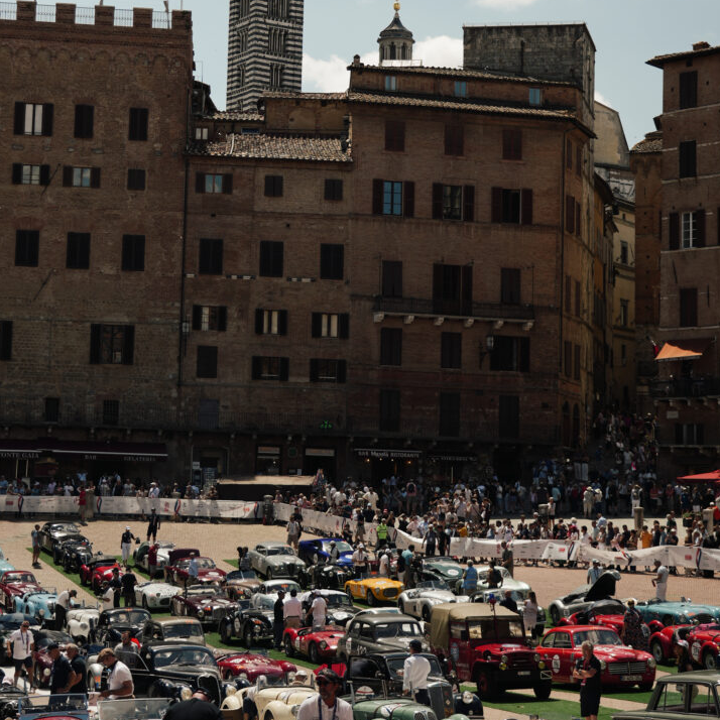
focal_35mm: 80
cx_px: 268
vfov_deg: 21.5
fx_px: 1883
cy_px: 223
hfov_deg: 21.6
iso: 100
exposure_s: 1/640
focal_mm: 48
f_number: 4
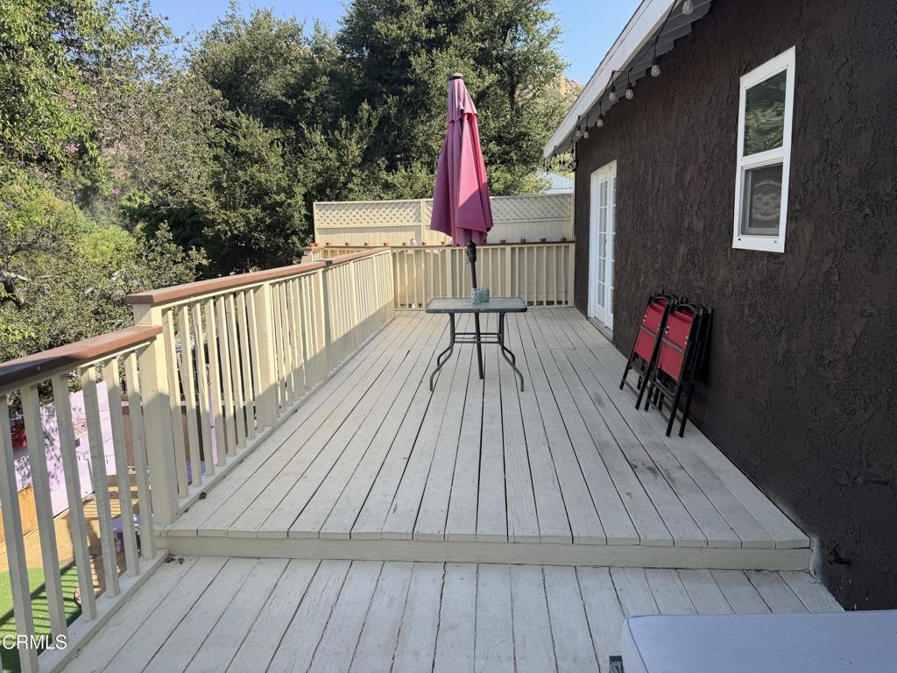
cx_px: 448
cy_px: 336
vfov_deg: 56.8
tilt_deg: -9.2
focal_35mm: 24
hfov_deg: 71.6
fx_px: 622
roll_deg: +1.3
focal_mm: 6.76
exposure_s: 1/1553
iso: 80
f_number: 1.78
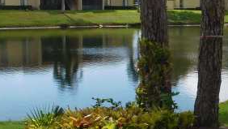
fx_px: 429
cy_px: 71
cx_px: 161
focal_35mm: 71
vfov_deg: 17.0
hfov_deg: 29.4
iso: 125
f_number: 3
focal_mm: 4
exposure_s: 1/1250
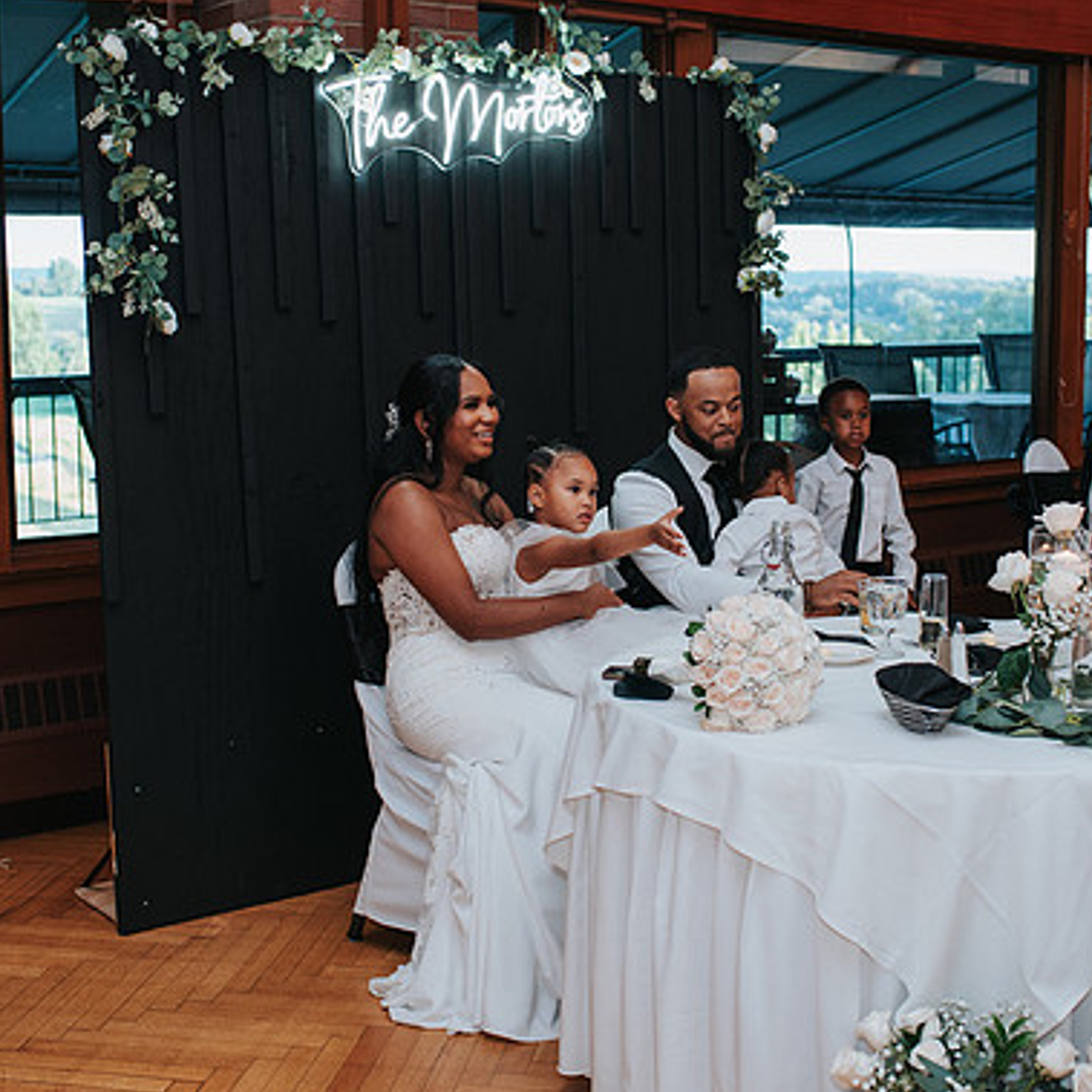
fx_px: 1820
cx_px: 589
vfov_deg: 33.4
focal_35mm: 51
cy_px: 499
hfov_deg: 33.4
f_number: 3.2
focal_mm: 35
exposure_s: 1/200
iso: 1000
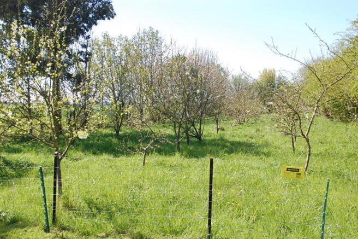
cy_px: 120
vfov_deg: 30.8
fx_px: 432
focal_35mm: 44
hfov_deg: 45.0
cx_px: 179
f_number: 7.1
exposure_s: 1/200
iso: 200
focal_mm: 29
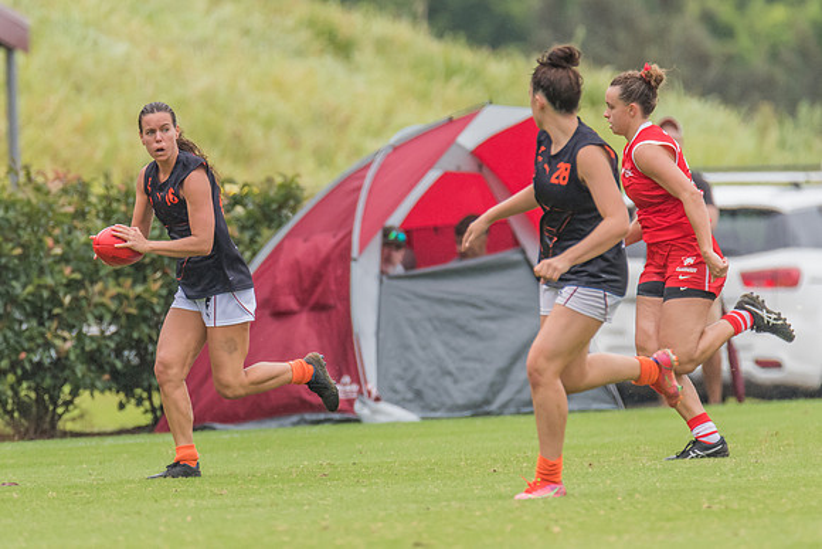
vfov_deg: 1.3
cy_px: 261
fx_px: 24543
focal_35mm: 1075
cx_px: 350
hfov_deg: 1.9
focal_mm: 600
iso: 900
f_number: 6.3
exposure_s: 1/1250
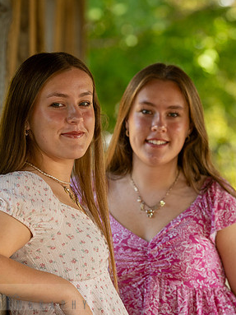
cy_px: 157
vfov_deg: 7.8
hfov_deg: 5.8
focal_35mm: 255
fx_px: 2319
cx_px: 115
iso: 640
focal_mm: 175
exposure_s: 1/160
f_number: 4.5
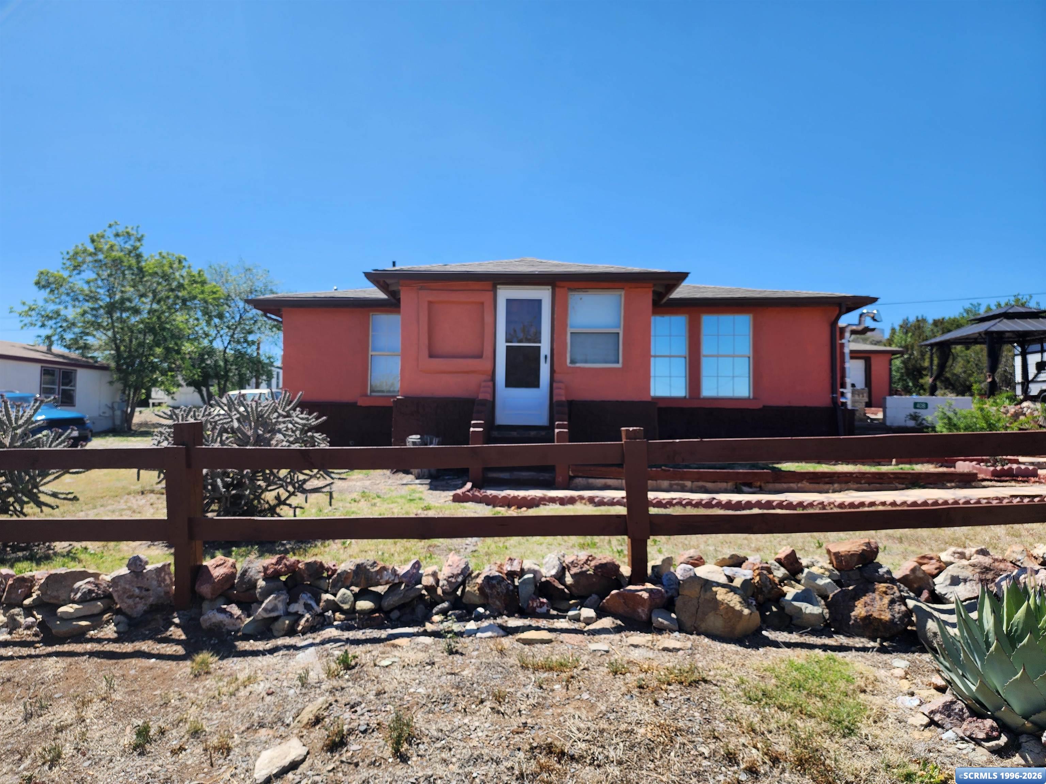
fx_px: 695
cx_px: 523
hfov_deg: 73.9
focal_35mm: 23
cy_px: 392
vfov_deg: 58.9
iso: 12
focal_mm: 6.4
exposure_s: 1/769
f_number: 1.8
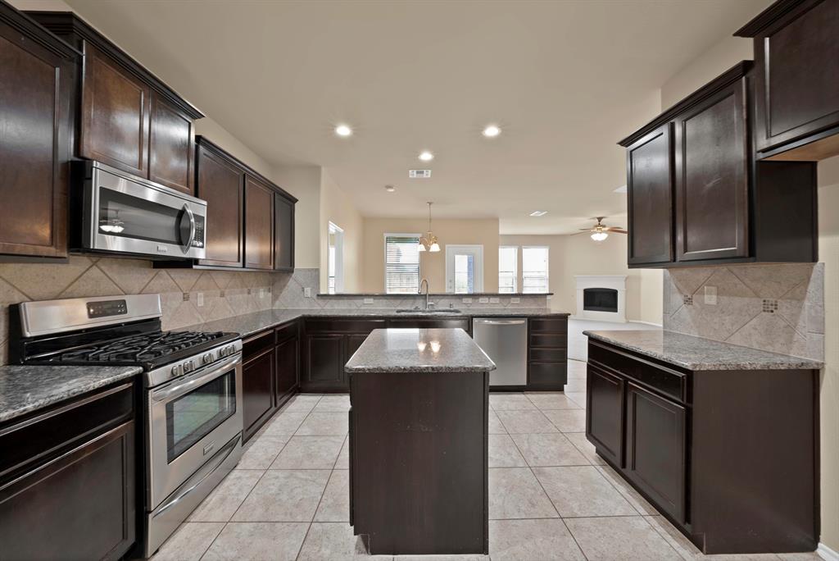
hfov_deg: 112.6
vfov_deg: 90.1
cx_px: 420
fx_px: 280
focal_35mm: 12
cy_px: 280
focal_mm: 12
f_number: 9
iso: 640
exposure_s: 1/1.25
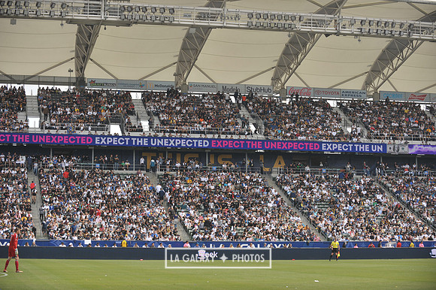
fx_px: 993
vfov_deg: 16.6
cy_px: 145
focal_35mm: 82
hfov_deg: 24.8
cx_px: 218
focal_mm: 82
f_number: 3.5
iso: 320
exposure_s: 1/2500
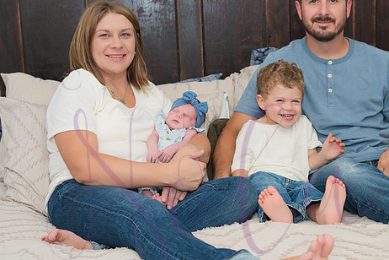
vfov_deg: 25.1
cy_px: 121
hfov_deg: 36.8
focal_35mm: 54
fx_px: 583
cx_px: 216
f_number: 4
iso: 800
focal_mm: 43
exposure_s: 1/320
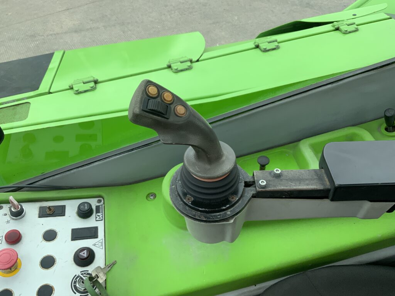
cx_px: 198
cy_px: 148
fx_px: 331
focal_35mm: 29
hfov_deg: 61.7
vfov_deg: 48.2
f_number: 1.8
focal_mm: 3
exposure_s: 1/454
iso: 16
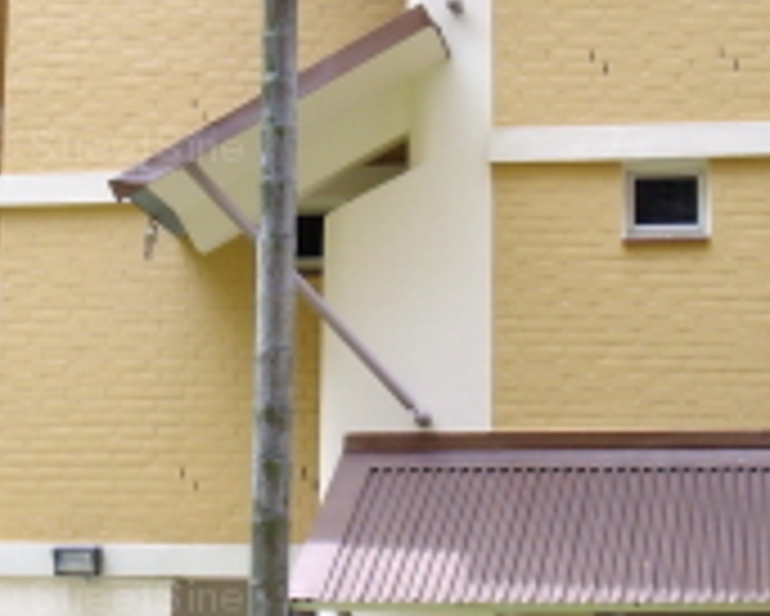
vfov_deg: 13.3
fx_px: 2645
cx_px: 320
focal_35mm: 116
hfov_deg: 16.6
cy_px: 153
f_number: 2.8
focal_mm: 6.2
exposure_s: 1/250
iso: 80
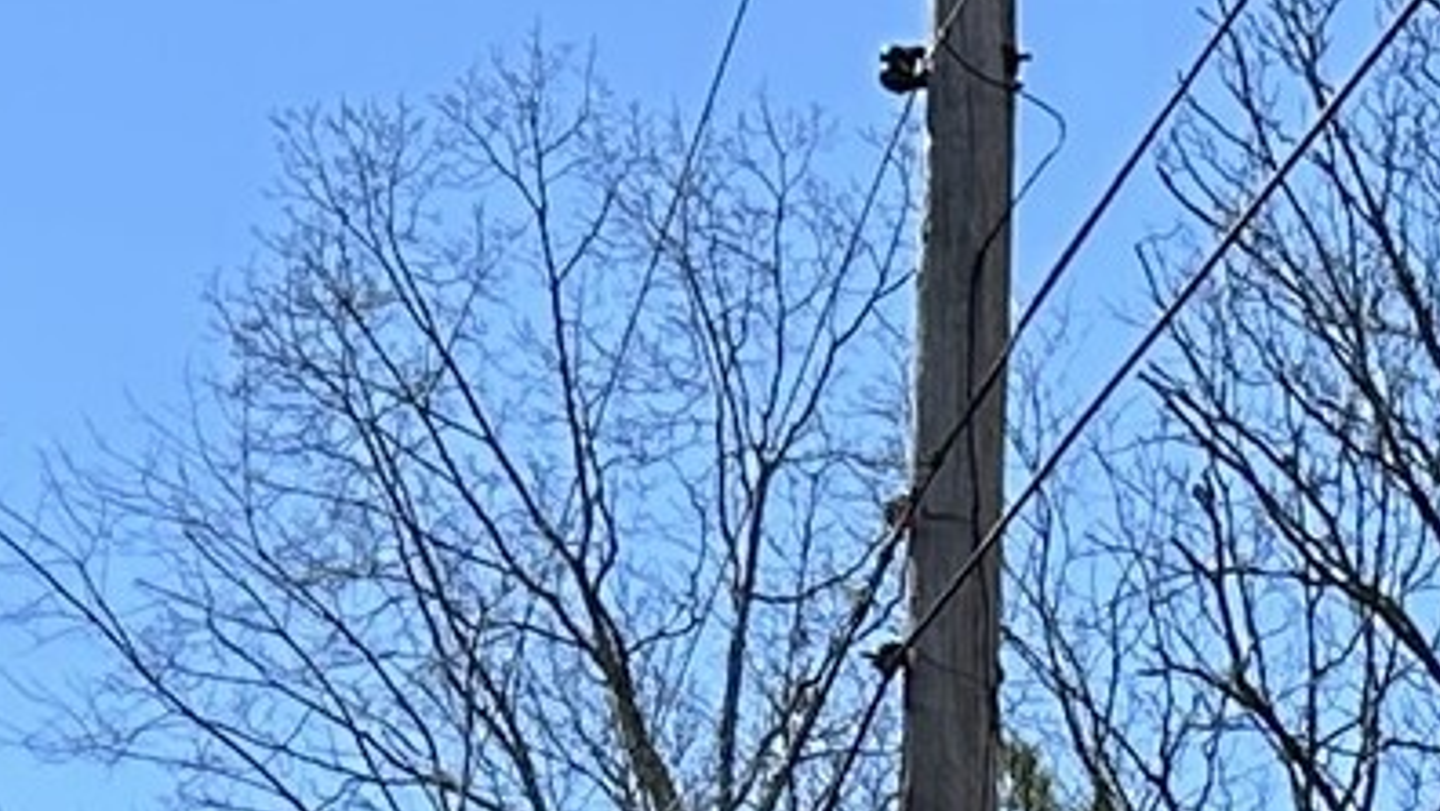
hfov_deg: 9.8
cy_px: 2884
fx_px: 7753
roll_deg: -0.8
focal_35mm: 203
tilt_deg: +2.2
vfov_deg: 5.4
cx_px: 2916
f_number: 1.78
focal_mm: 6.86
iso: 80
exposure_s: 1/1916
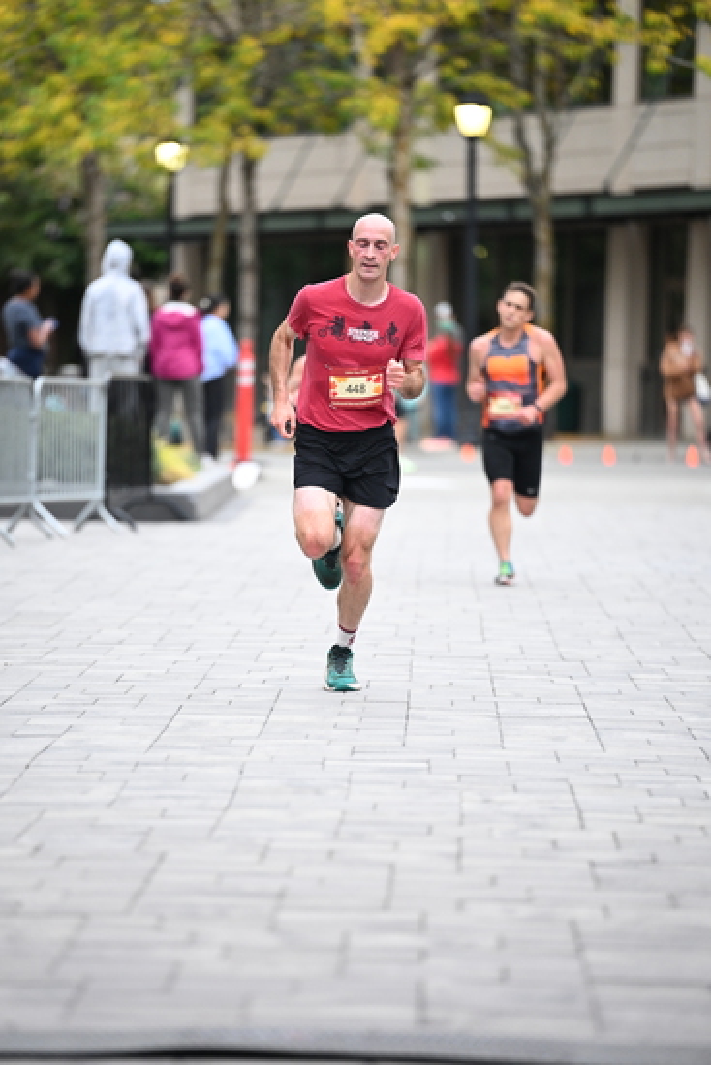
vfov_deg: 10.3
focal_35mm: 200
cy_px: 532
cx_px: 356
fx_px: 5921
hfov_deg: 6.9
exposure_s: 1/800
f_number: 2.8
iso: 1600
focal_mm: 200
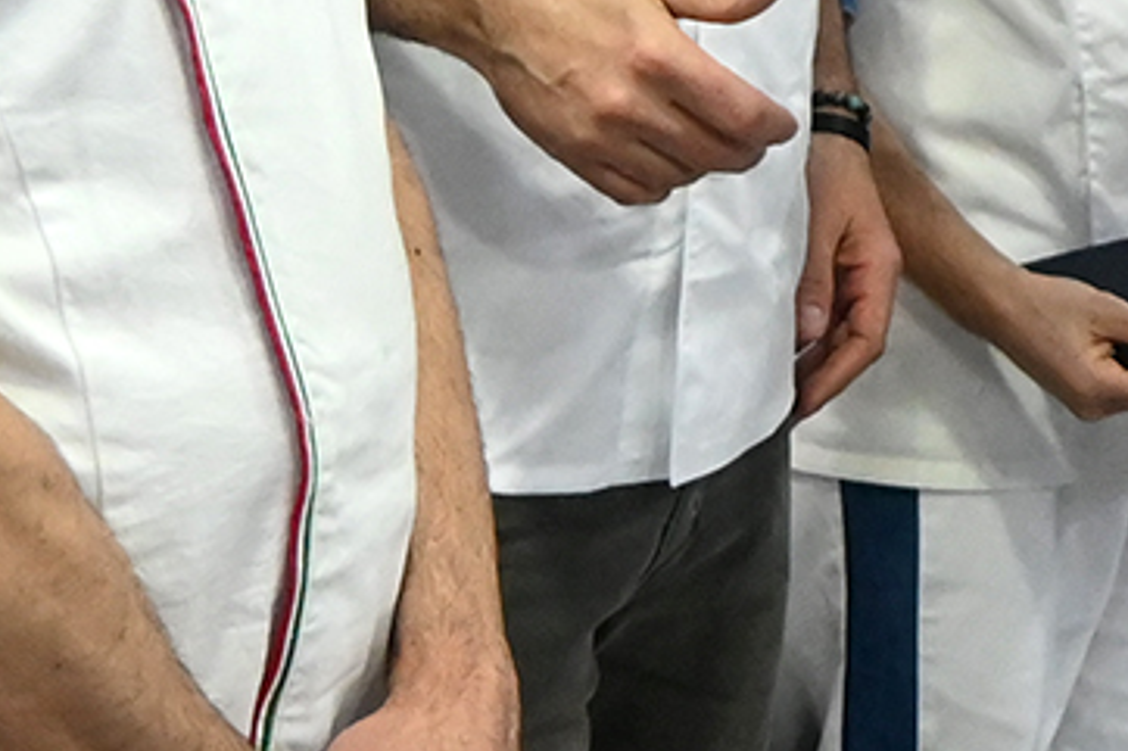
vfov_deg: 8.7
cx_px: 1306
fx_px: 4823
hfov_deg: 13.0
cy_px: -291
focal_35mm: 154
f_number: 3.5
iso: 2000
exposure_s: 1/125
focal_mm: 16
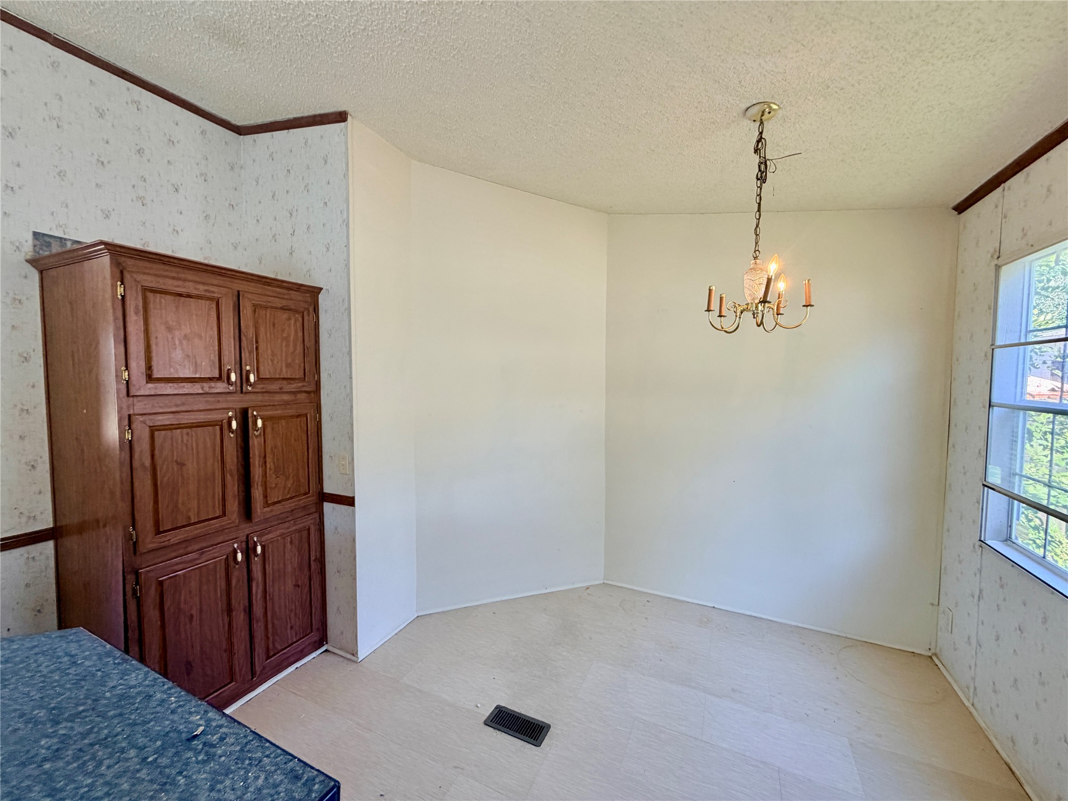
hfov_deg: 102.1
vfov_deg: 85.7
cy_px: 400
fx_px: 432
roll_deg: +2.3
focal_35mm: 14
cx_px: 534
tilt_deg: -3.0
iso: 125
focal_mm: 2.22
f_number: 2.2
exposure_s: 1/120
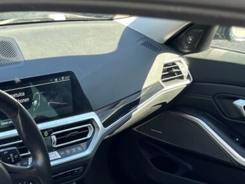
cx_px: -18
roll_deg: -3.5
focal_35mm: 71
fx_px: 502
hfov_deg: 25.6
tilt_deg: -31.6
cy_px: 218
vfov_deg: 19.5
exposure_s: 1/130
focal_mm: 5.1
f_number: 1.6
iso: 64
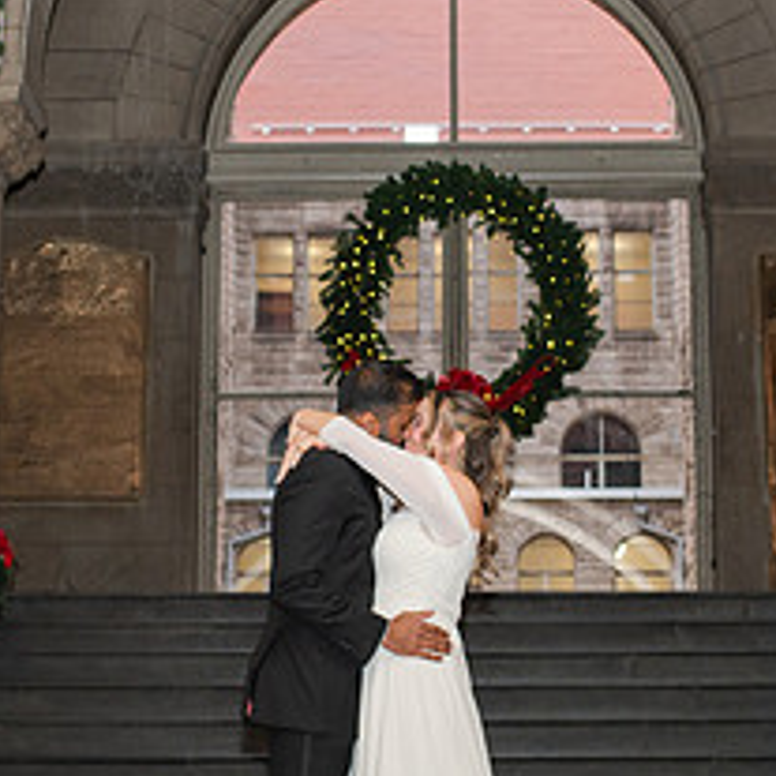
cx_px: 408
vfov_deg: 17.6
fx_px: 2511
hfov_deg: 17.6
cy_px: 409
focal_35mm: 99
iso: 1000
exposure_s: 1/200
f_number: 3.5
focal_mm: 35
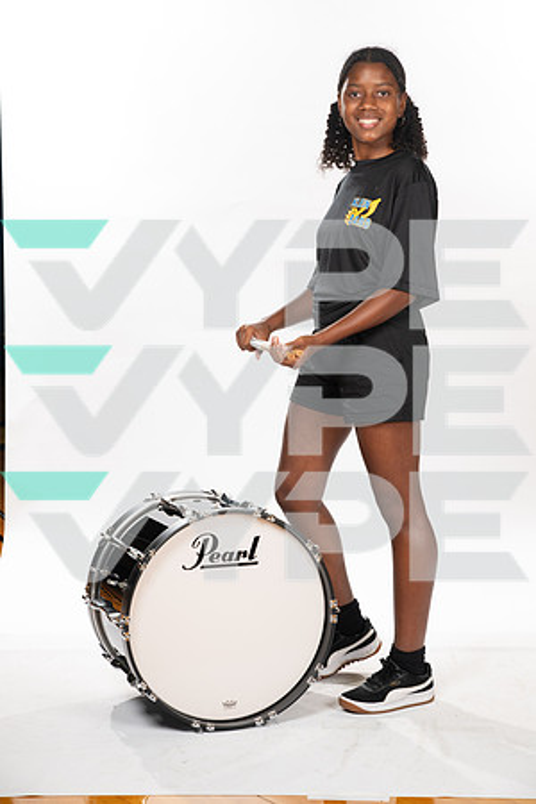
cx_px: 268
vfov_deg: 32.4
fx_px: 1385
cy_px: 402
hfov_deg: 21.9
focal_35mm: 62
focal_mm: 62
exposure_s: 1/320
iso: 800
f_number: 7.1
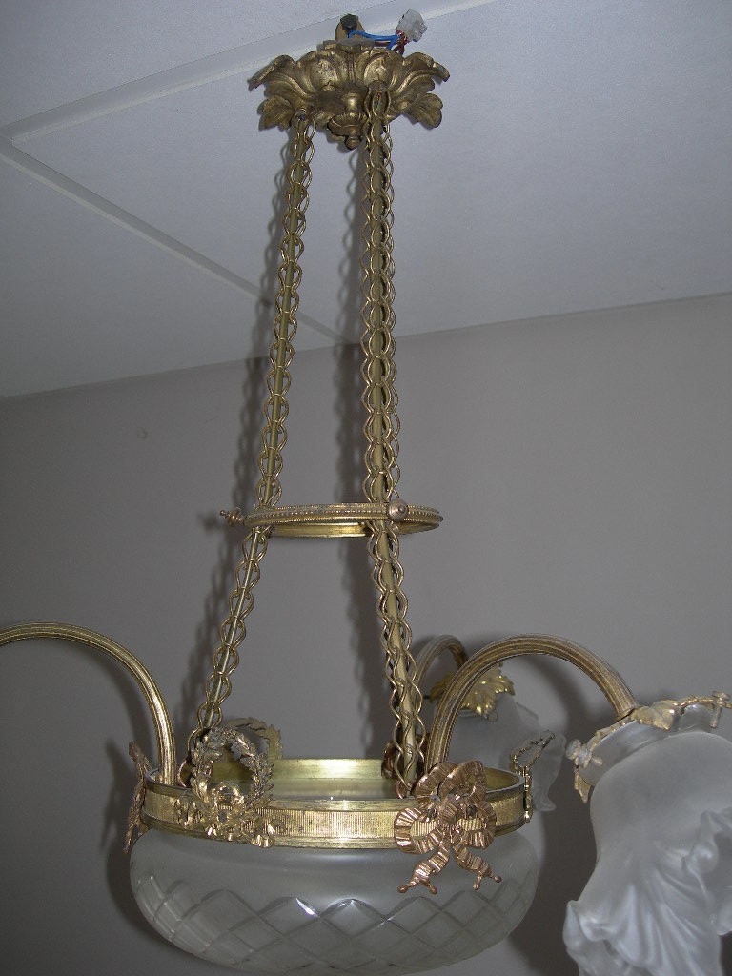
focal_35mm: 38
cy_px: 488
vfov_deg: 49.0
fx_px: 1071
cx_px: 366
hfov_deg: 37.7
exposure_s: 1/60.1
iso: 50
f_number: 2.8
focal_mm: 7.8
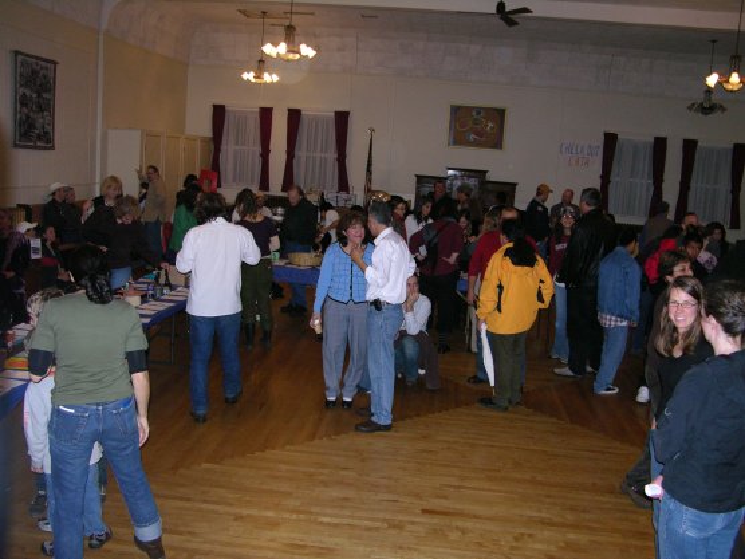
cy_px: 280
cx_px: 372
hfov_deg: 52.6
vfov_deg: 40.7
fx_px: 753
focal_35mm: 35
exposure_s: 1/60.1
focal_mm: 8.9
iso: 200
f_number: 2.8
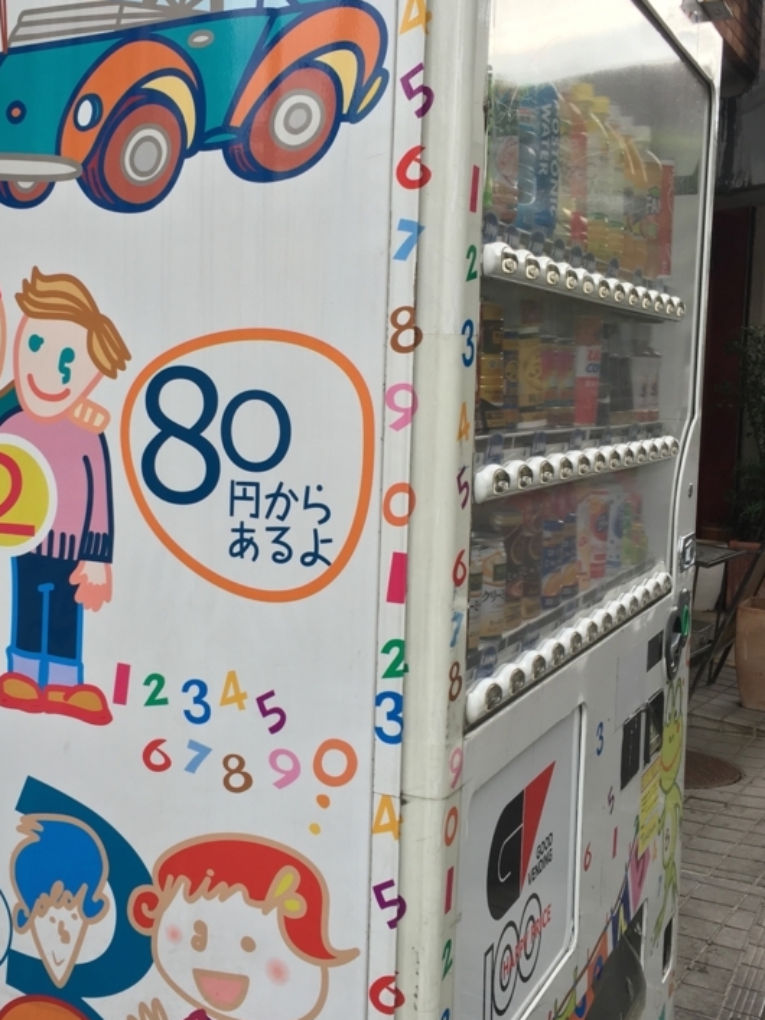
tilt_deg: -2.3
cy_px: 483
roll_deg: -1.5
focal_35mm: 42
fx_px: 1238
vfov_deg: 44.8
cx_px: 235
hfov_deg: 33.9
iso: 25
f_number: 2.2
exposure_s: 1/139
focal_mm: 4.15
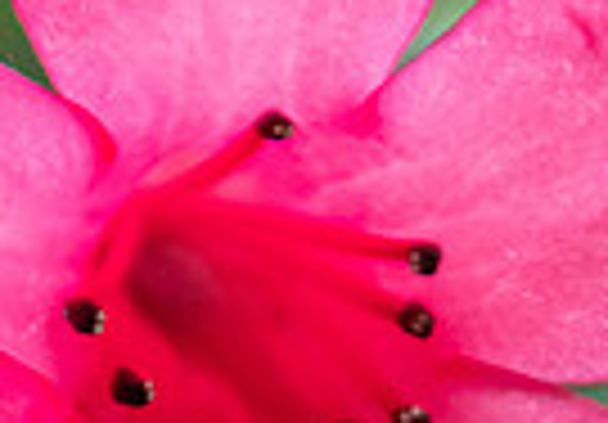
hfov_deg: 1.0
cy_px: 887
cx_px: 104
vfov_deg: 0.7
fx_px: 36538
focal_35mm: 2134
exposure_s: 1/250
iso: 800
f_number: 6.3
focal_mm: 270
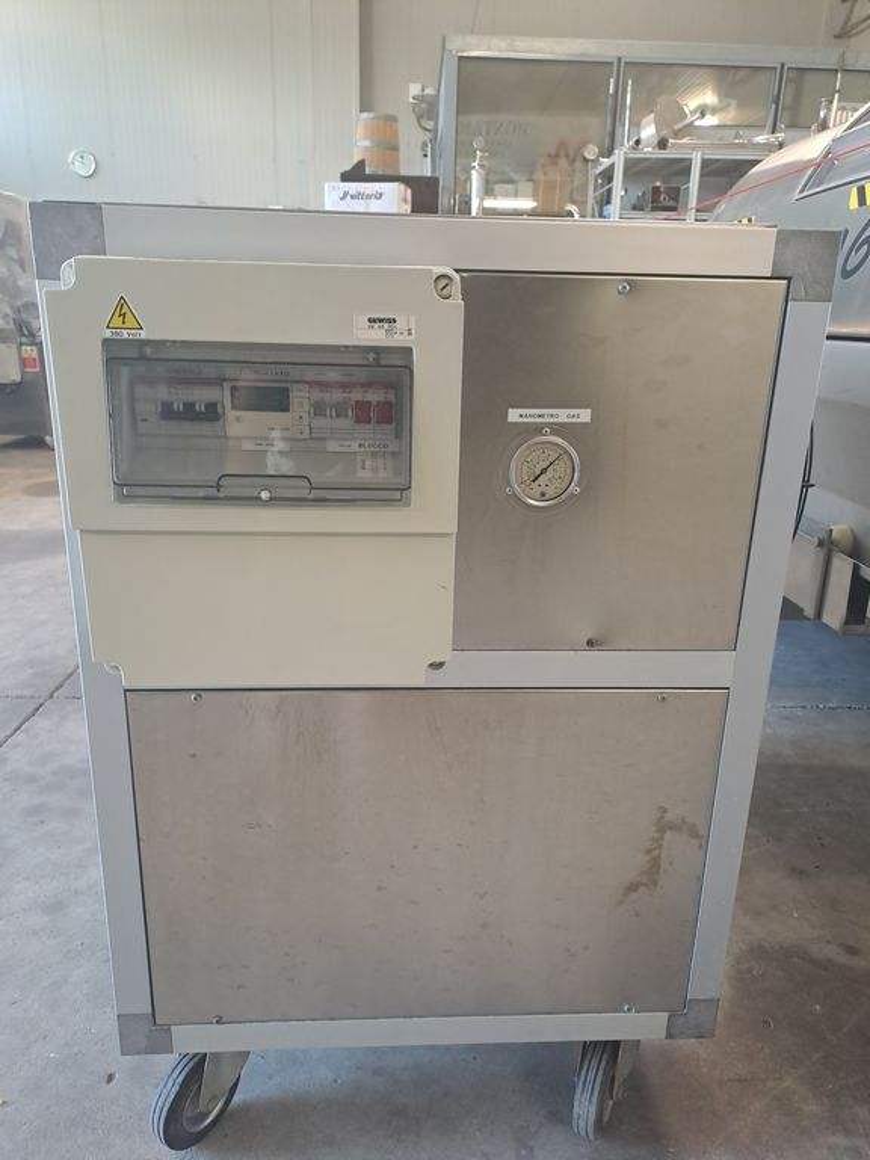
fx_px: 838
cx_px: 435
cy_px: 580
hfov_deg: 54.9
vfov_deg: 69.4
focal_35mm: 25
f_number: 1.8
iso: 250
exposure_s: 1/50
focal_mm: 4.65
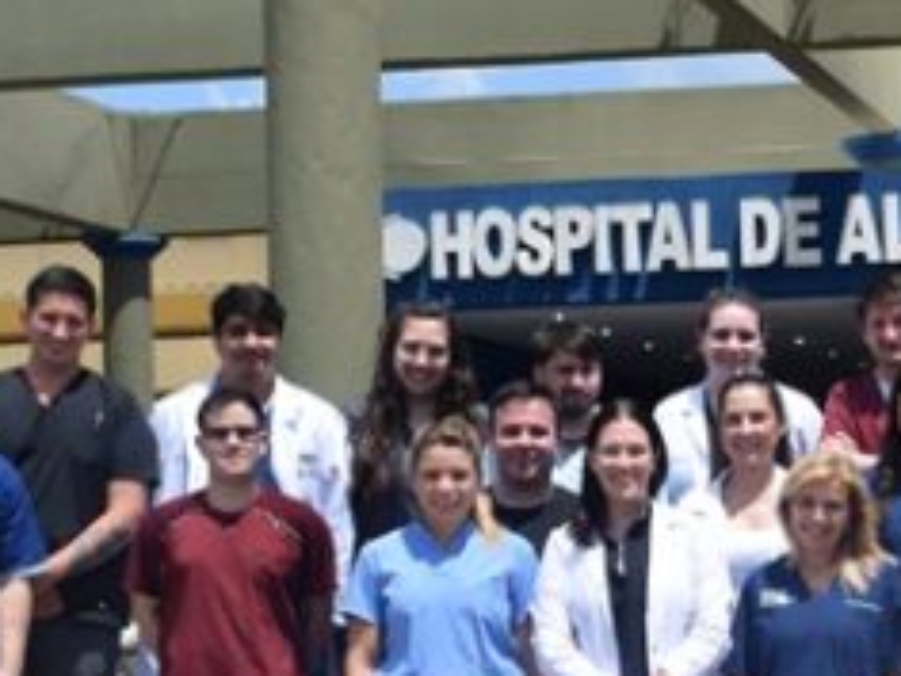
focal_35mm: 118
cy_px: 760
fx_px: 3060
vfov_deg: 12.4
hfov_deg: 16.2
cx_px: 1016
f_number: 8
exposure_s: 1/250
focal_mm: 25
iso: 100
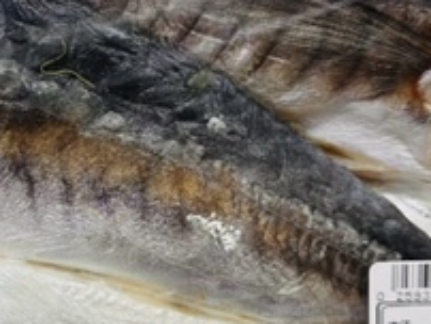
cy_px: 156
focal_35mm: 76
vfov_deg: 19.4
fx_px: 947
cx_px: 87
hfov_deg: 25.2
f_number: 1.78
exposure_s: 1/238
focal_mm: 6.86
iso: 64
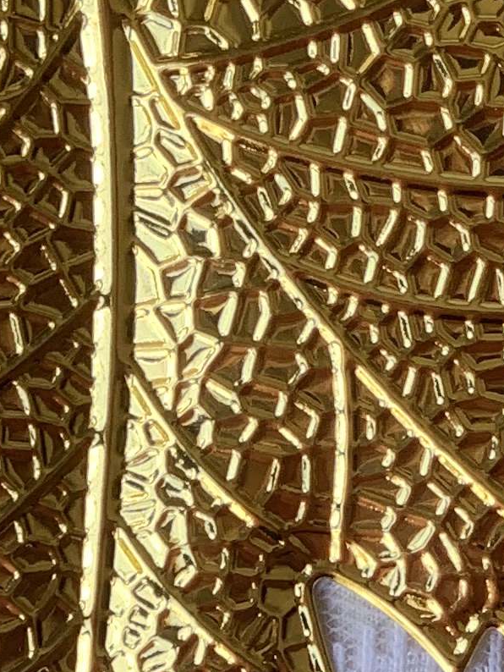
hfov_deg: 5.6
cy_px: -96
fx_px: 5122
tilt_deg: -75.7
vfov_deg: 7.4
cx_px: 631
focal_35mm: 264
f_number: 2.4
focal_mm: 6
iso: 32
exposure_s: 1/122
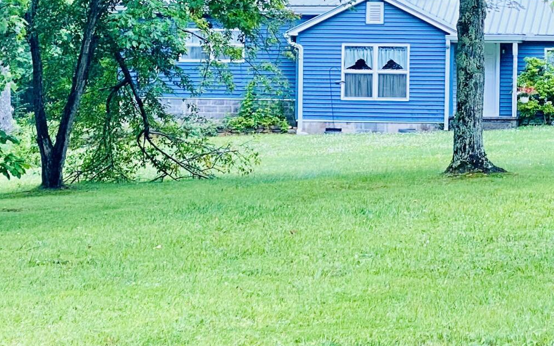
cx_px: 393
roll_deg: -1.6
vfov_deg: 7.9
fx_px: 2491
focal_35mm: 165
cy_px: 69
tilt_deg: +1.9
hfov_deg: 12.7
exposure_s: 1/122
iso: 40
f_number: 2
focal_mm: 6
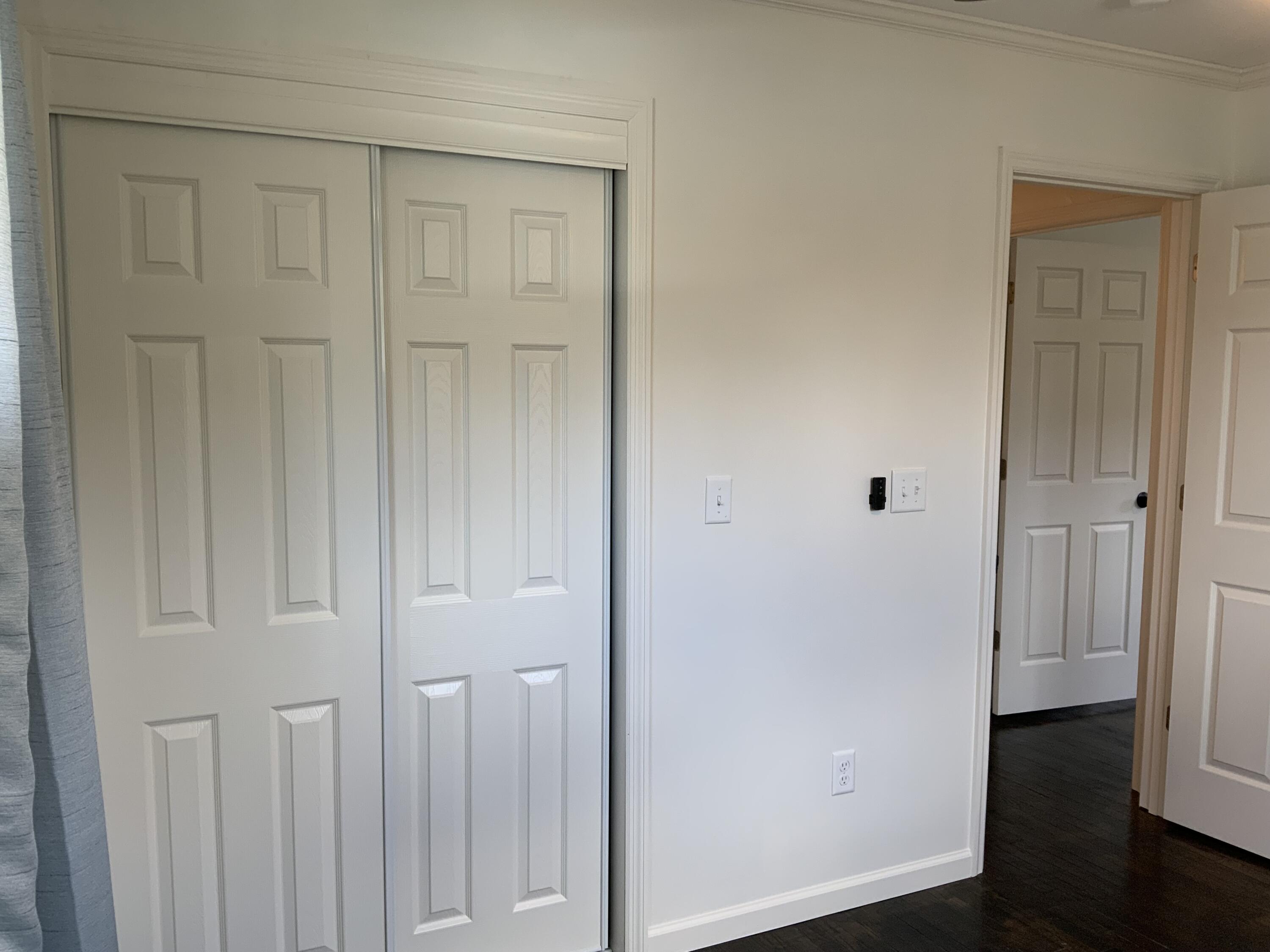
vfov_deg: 48.2
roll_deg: -1.2
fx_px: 1064
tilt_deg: -5.9
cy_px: 476
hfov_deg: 61.7
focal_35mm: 29
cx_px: 635
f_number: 1.8
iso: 40
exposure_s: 1/60
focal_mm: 3
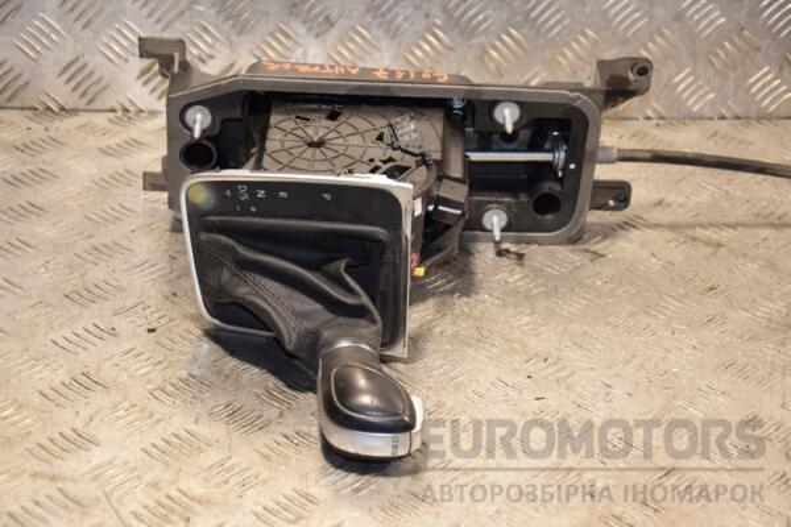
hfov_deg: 23.4
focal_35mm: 87
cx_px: 396
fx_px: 1911
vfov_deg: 15.7
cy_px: 264
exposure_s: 1/160
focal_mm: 58
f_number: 5
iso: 800
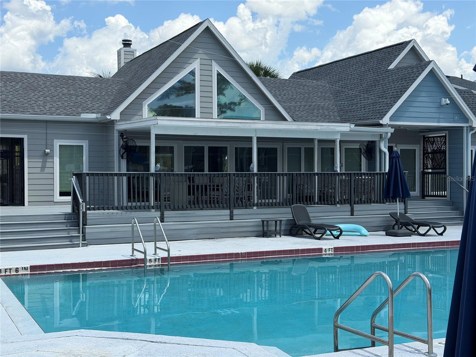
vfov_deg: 30.3
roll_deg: -0.1
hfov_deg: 39.7
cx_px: 238
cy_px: 178
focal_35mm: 48
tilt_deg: -1.5
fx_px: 660
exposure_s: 1/3704
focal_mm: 6.76
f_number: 1.78
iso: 80
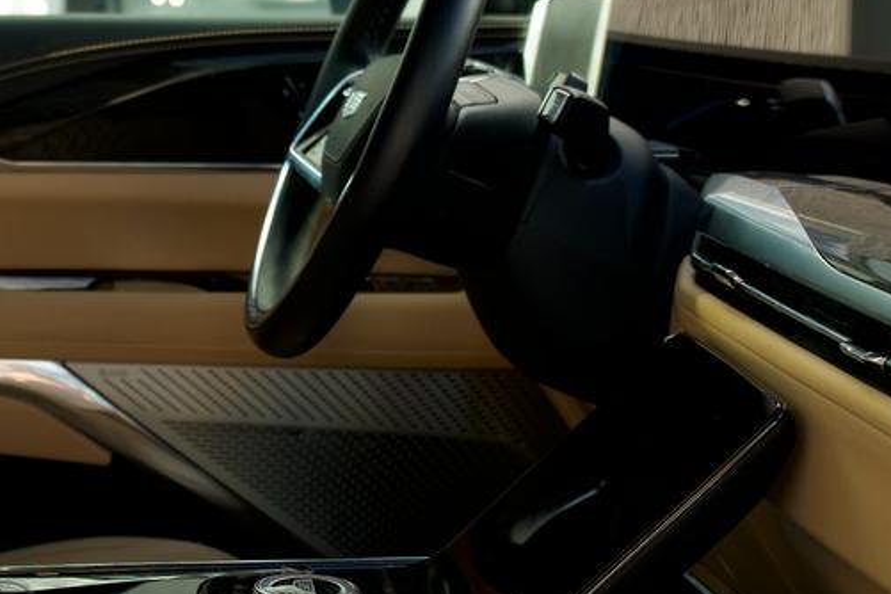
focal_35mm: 92
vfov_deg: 14.9
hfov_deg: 21.6
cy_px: 340
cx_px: 84
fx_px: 2277
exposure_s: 1/50
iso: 250
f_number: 2.8
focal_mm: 24
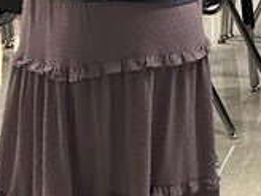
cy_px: -311
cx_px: 387
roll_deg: +1.0
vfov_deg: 8.3
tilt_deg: -0.7
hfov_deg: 11.7
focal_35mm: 162
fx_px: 1221
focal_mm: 5.7
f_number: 1.5
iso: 125
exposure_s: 1/60
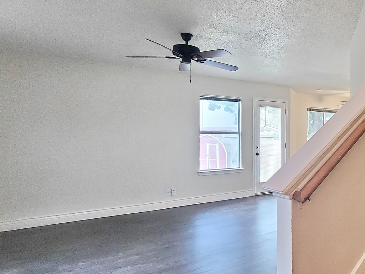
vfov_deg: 53.0
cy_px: 151
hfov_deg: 60.7
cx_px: 302
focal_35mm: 26
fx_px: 274
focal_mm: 1.8
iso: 500
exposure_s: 1/40
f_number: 2.2
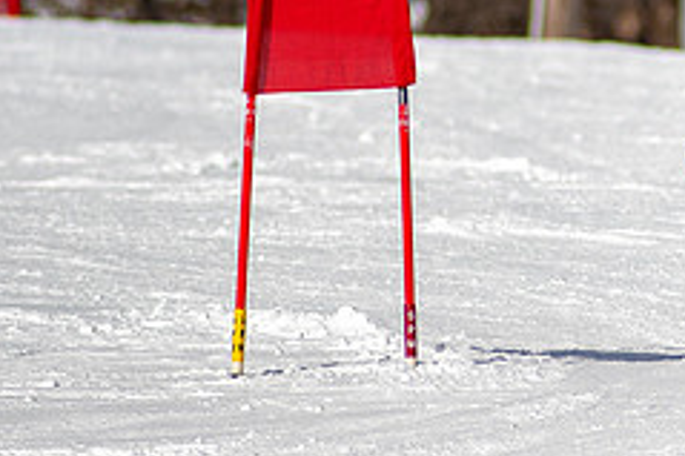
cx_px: 780
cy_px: 139
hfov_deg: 1.4
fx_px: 27989
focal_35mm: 1472
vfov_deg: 0.9
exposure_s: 1/6400
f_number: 2.8
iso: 100
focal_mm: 300
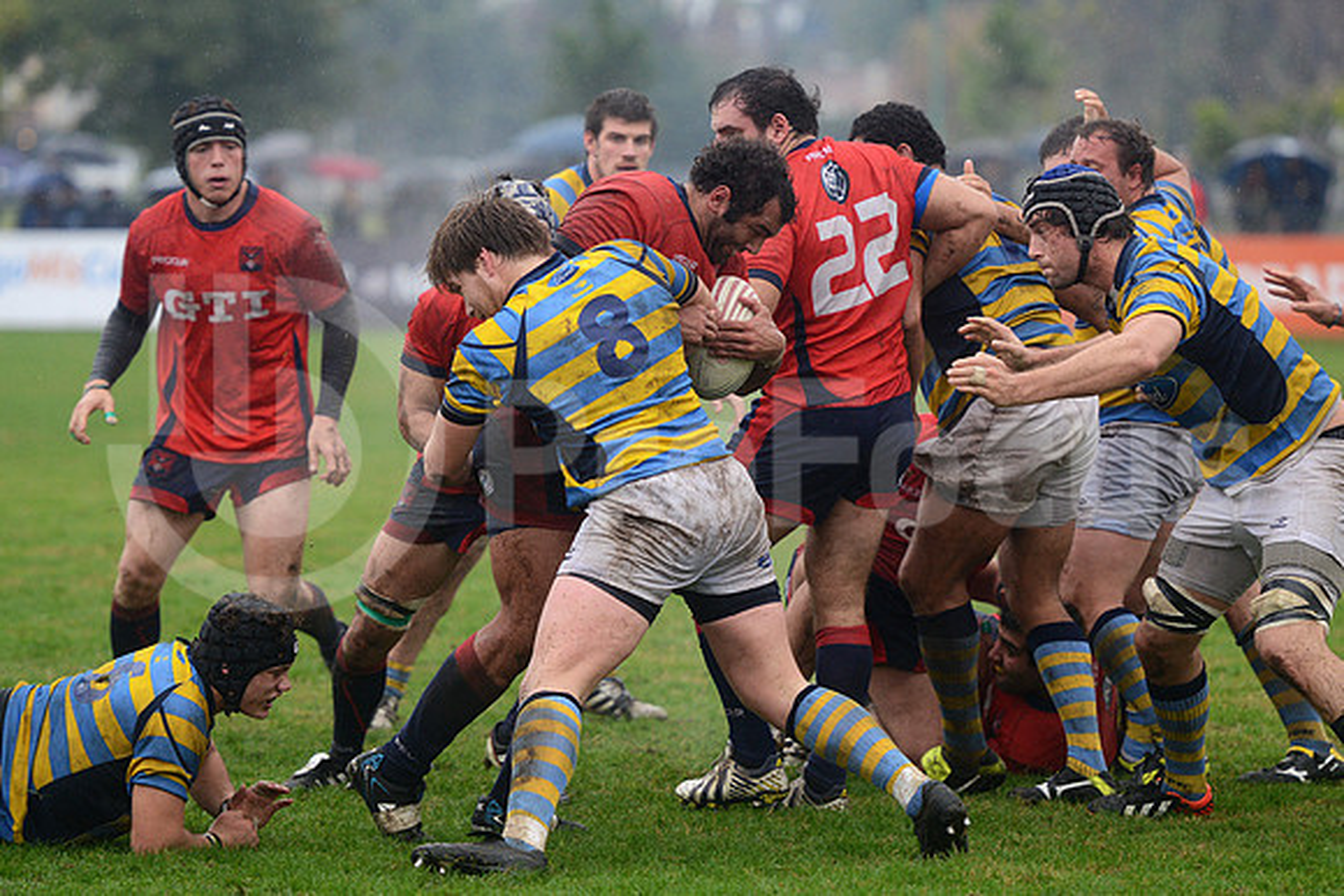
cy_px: 448
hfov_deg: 11.7
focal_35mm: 175
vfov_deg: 7.9
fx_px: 6535
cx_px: 672
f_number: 2.8
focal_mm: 175
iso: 1000
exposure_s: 1/640
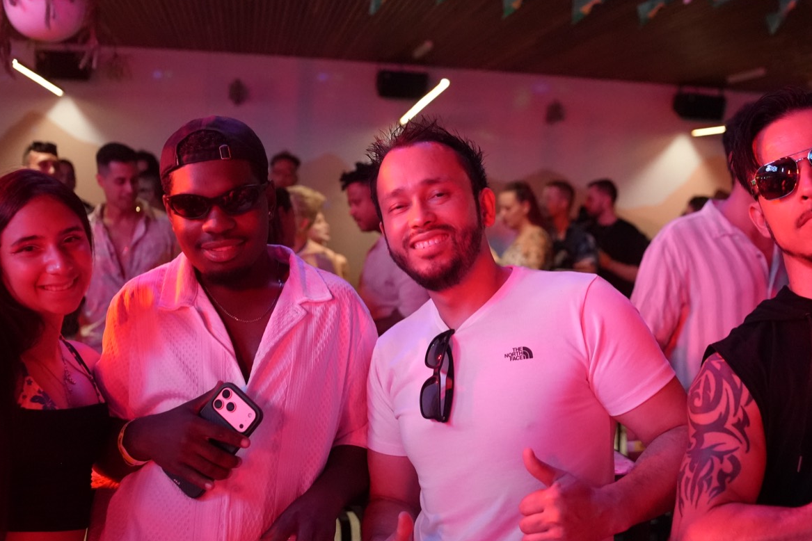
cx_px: 410
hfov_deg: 46.4
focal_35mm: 42
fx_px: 947
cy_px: 298
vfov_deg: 31.9
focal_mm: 35
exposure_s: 1/160
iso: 12800
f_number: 3.2
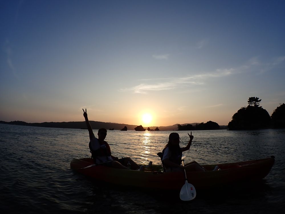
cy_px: 107
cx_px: 142
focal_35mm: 19
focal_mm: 3.33
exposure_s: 1/250
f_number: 8
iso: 100
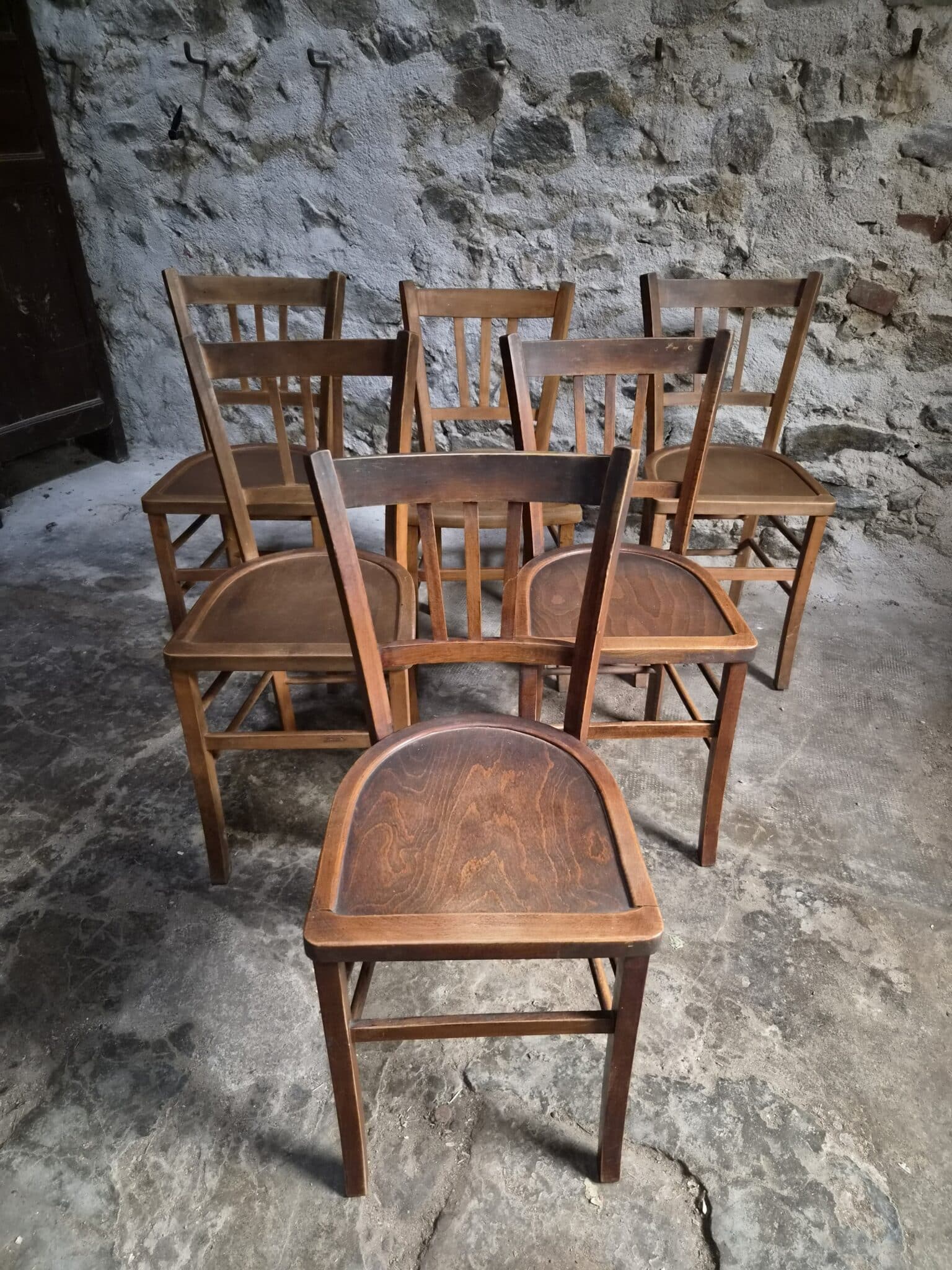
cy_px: 635
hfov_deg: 58.9
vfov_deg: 73.9
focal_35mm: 23
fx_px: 843
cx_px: 476
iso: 1600
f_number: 1.8
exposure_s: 1/50
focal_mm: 5.4
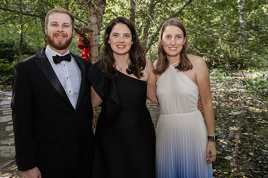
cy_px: 89
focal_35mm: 28
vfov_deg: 46.4
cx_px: 134
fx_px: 208
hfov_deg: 65.5
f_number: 4
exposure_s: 1/320
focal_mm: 28
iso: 1600
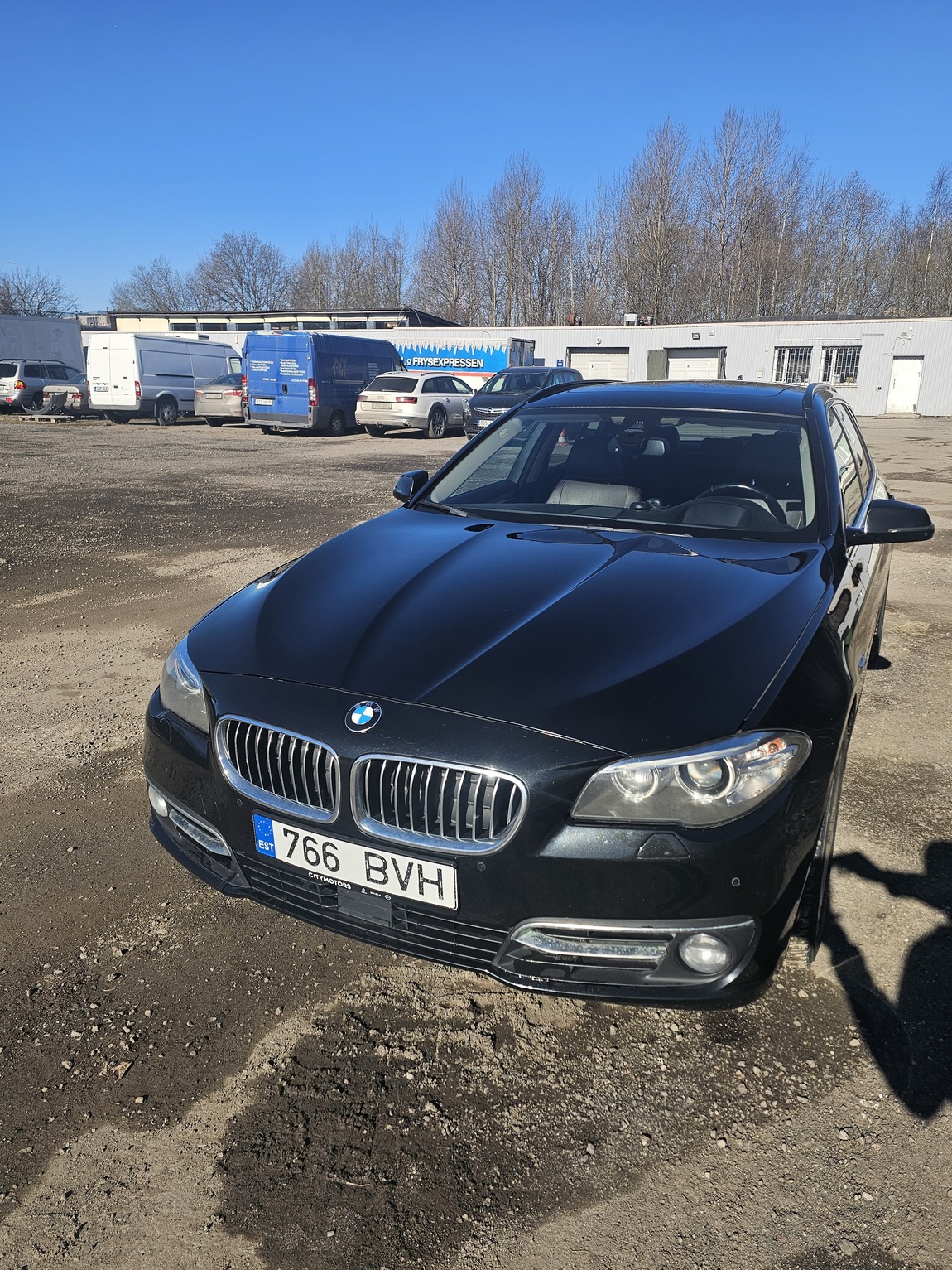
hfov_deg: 56.8
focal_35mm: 24
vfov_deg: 71.6
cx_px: 476
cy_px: 631
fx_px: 880
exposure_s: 1/1225
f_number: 1.7
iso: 20
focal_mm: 6.3
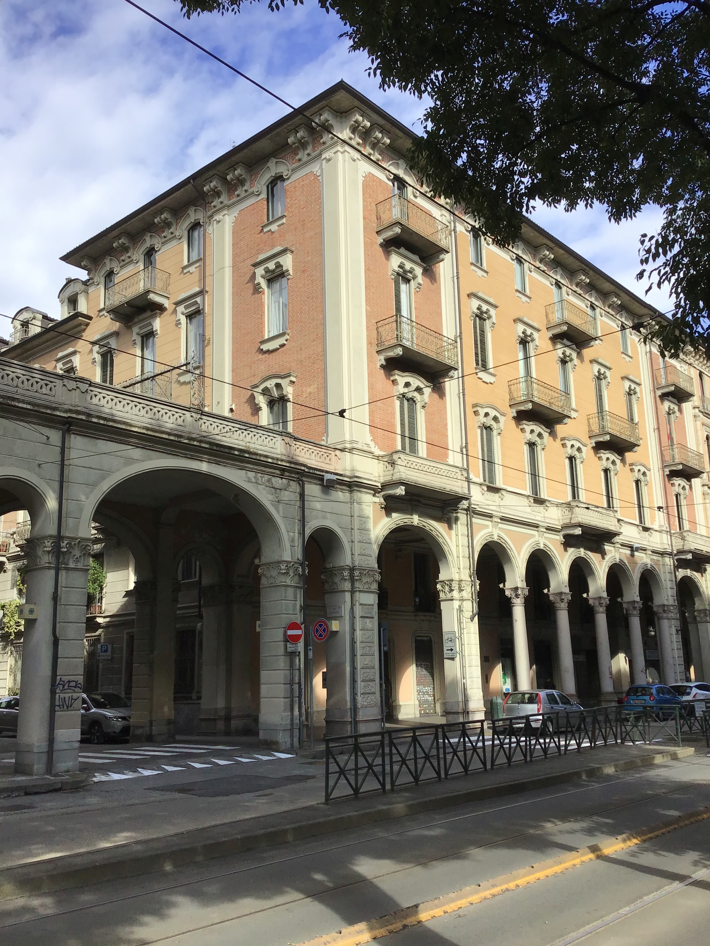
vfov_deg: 58.4
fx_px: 848
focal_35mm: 31
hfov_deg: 45.4
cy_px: 473
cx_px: 355
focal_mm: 3.3
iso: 25
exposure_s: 1/858
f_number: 2.4
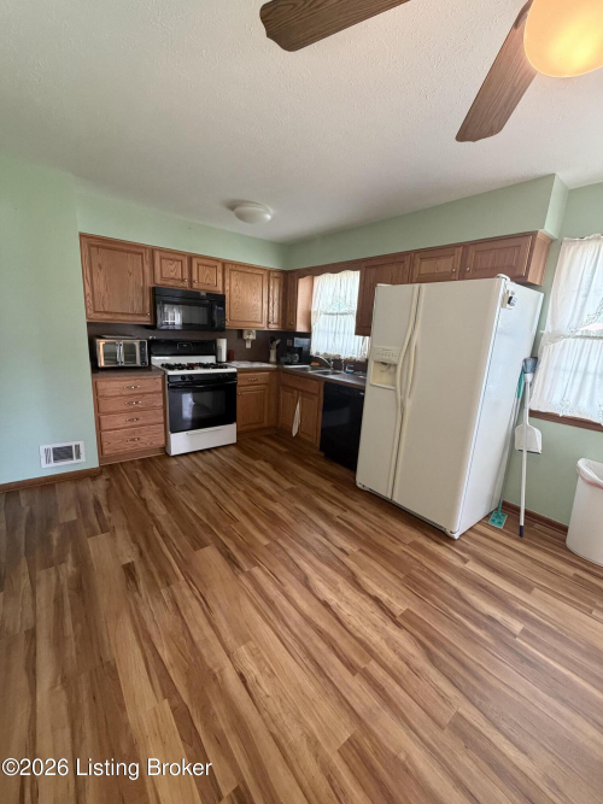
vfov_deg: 102.1
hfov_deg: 85.7
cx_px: 302
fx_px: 325
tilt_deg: -12.9
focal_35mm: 14
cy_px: 402
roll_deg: -3.1
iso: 400
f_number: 2.2
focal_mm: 2.22
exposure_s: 1/60
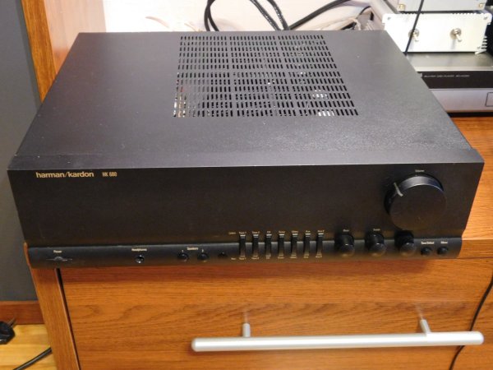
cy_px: 185
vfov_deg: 36.0
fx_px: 570
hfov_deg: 46.8
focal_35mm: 40
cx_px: 246
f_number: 3.6
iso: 800
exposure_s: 1/6
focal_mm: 7.1
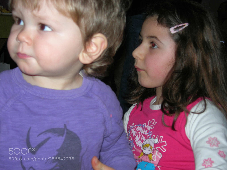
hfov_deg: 31.7
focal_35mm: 61
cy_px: 85
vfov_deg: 24.0
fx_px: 400
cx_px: 114
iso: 64
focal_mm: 12.7
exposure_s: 1/60.1
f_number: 3.5
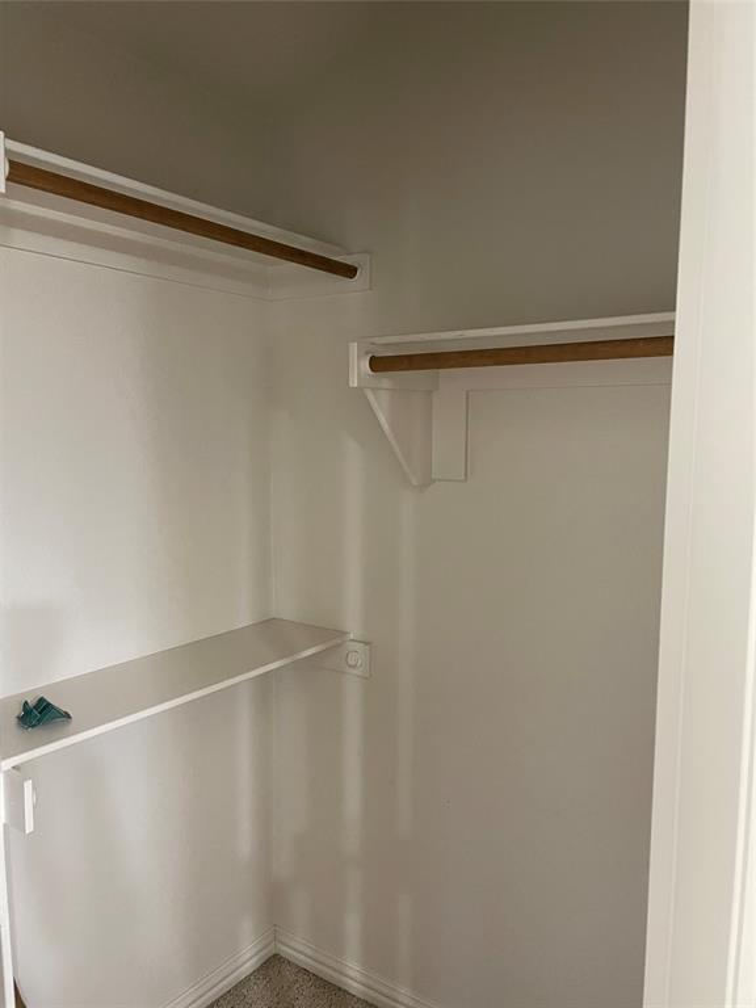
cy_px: 504
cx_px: 378
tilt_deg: -4.1
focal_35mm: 26
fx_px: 757
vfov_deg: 67.3
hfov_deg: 53.1
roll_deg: -1.3
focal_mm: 4.2
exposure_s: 1/60
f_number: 1.6
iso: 400
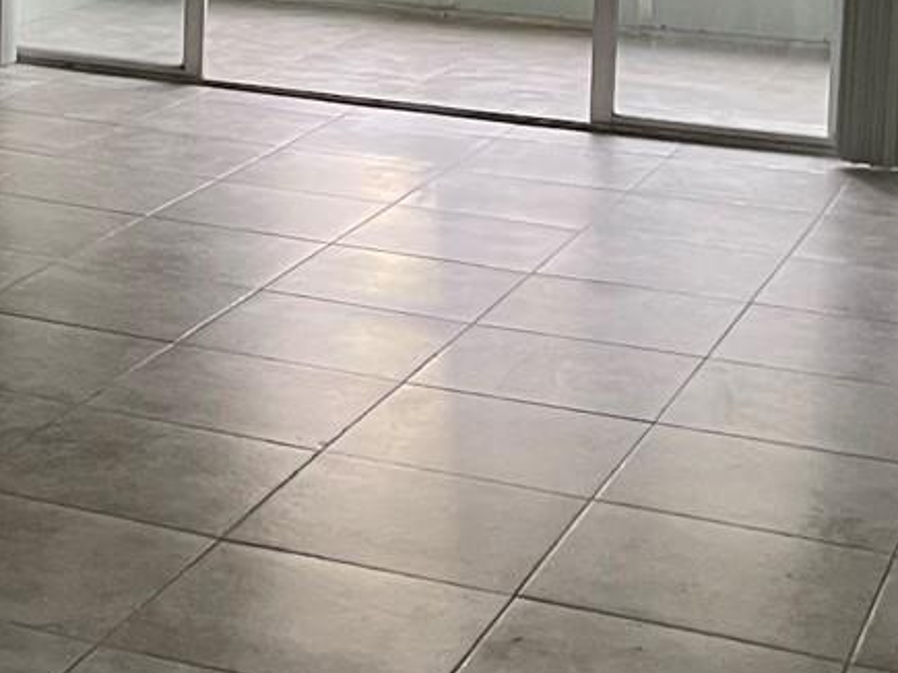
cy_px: -124
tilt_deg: -6.0
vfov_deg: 15.5
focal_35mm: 92
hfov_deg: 20.4
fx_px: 2386
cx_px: -68
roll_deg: +0.4
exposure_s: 1/60
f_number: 1.6
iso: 250
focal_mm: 5.1
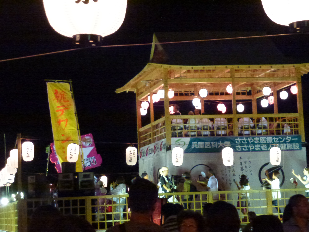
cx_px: 154
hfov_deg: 20.4
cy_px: 116
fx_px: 857
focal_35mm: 96
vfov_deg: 15.4
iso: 1600
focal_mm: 17.3
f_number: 5
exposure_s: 1/40
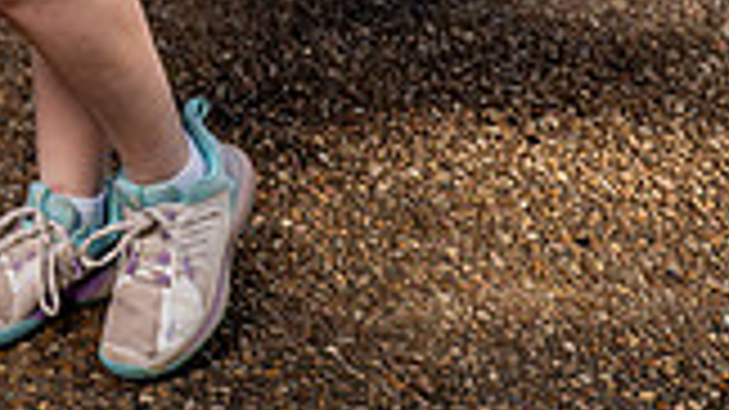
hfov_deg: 14.9
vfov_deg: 7.9
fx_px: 2763
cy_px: -536
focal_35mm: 143
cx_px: 108
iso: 100
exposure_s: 1/1250
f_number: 4
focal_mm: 49
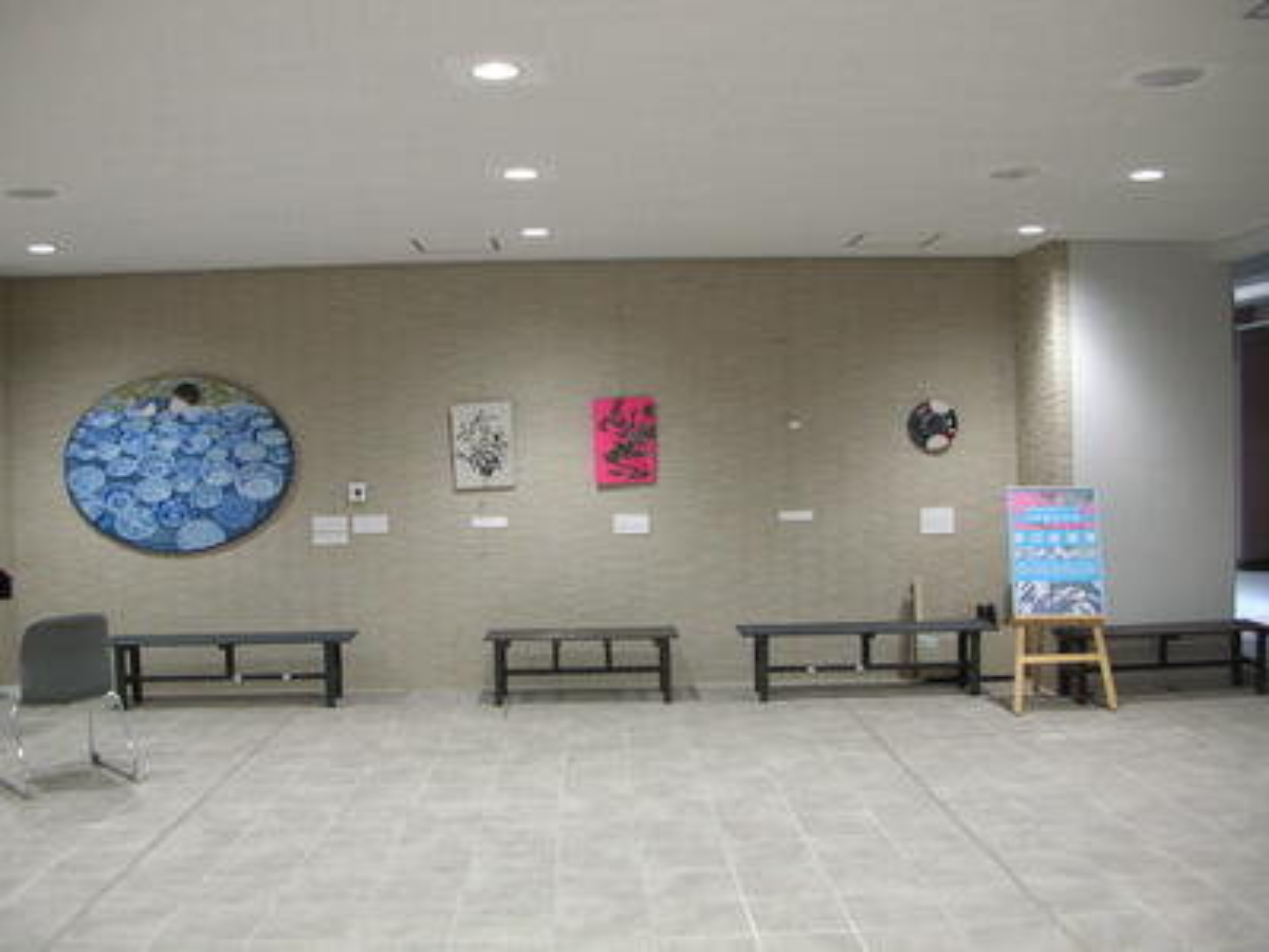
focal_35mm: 35
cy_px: 476
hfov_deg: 52.6
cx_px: 634
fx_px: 1283
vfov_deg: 40.7
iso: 90
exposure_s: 1/5.7
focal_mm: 5.8
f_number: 2.8
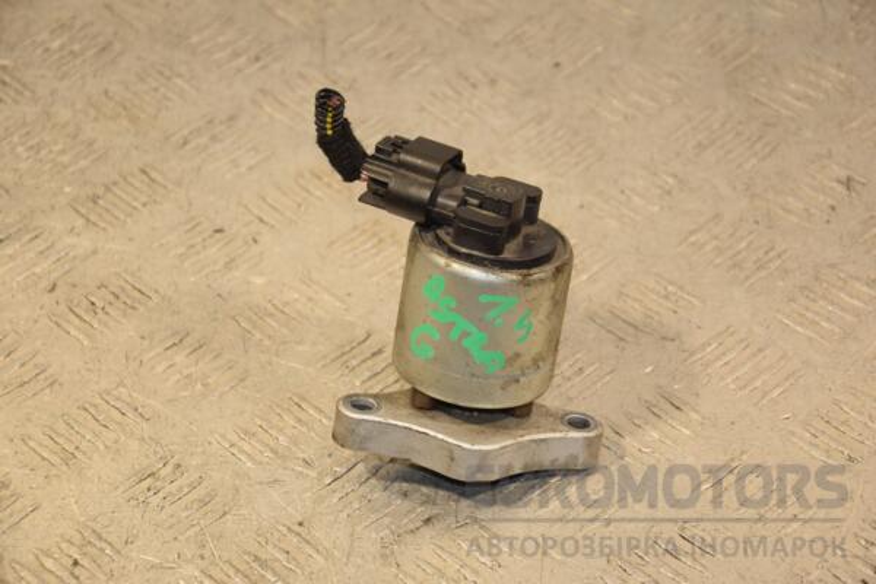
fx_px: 2737
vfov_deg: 12.2
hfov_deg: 18.2
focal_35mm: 112
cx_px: 438
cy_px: 292
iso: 800
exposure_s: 1/200
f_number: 5.6
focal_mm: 75
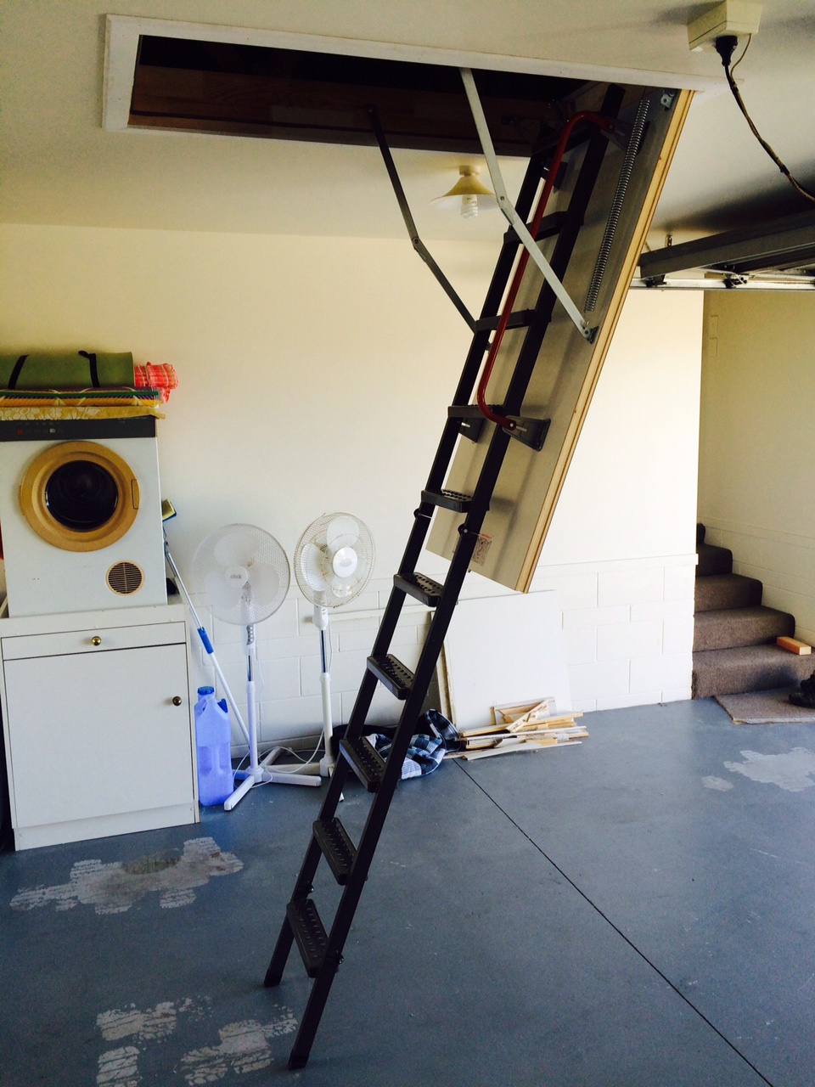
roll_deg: +1.8
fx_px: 910
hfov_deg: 48.2
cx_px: 408
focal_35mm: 29
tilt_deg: -9.8
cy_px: 544
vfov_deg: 61.7
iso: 50
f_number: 2.2
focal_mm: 4.15
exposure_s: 1/120
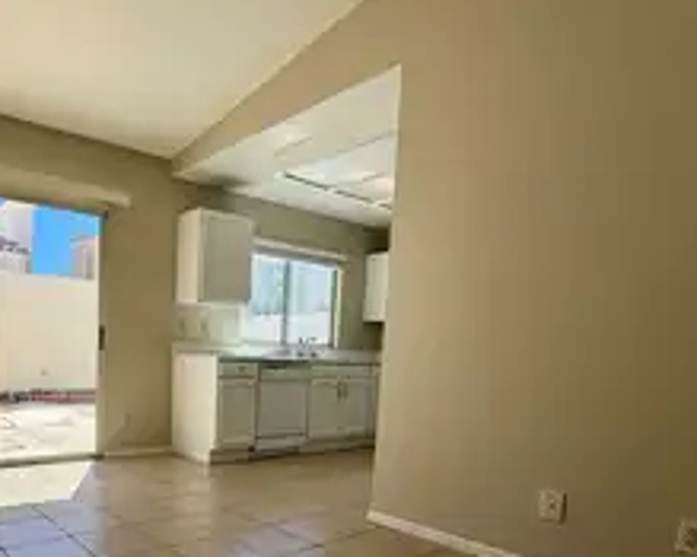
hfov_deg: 63.4
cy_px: 395
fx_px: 515
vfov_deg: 54.9
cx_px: 159
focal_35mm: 25
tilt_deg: -4.6
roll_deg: -1.3
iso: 40
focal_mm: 2.22
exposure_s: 1/502
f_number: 2.2
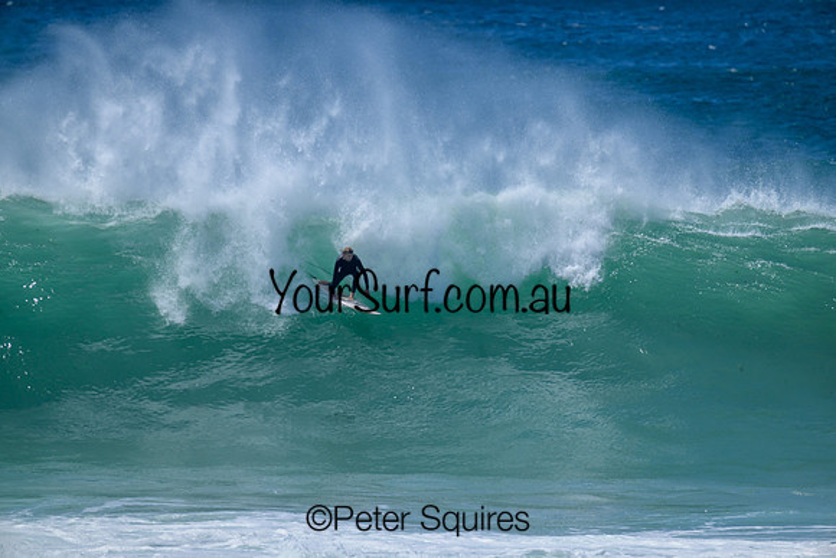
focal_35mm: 560
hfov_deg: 3.7
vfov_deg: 2.5
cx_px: 418
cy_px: 279
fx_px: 13007
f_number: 8
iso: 400
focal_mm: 560
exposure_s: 1/2000
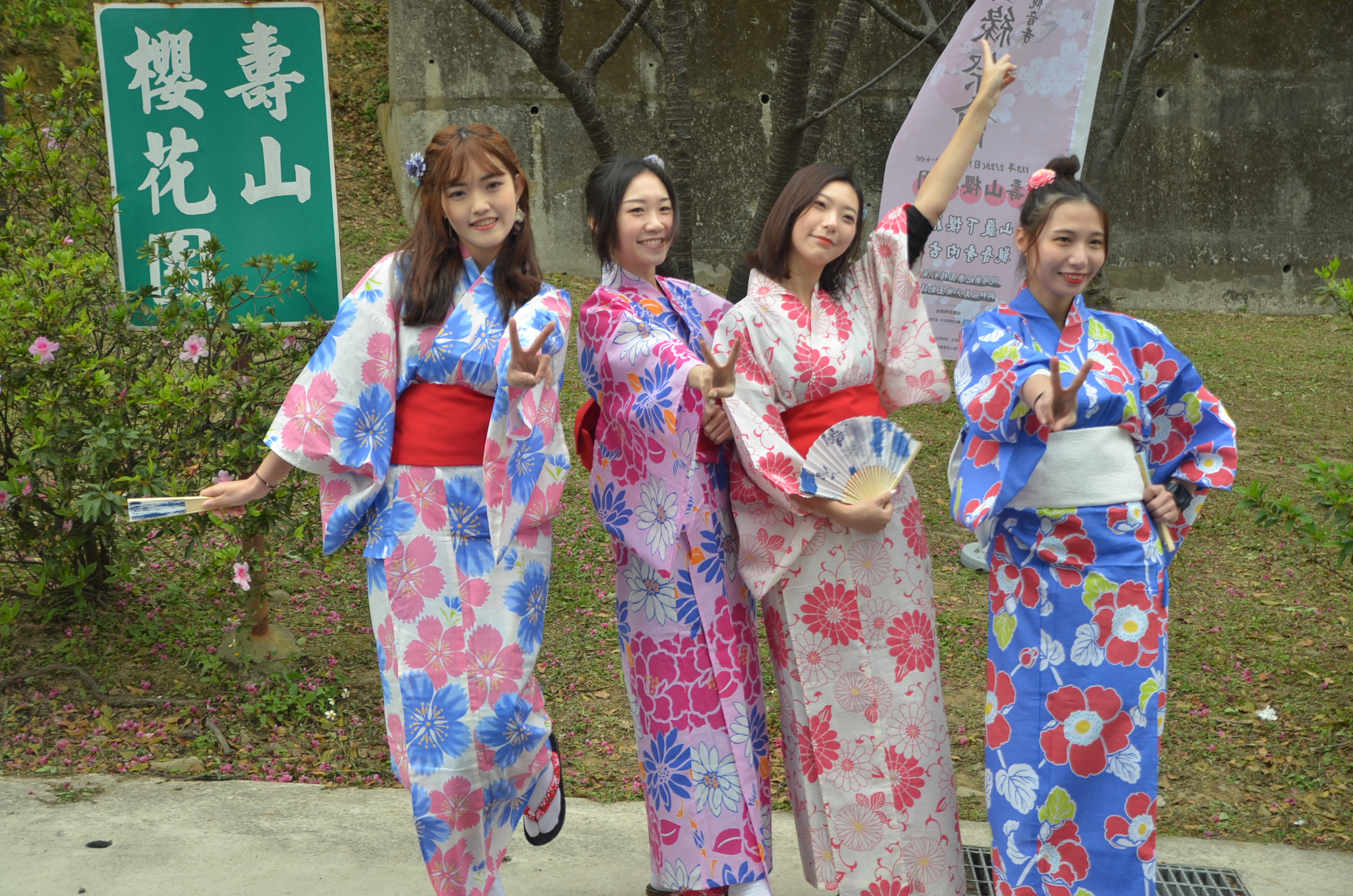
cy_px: 448
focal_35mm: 52
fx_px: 1969
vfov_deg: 25.6
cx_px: 676
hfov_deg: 37.9
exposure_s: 1/80
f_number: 4.5
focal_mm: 35
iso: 100
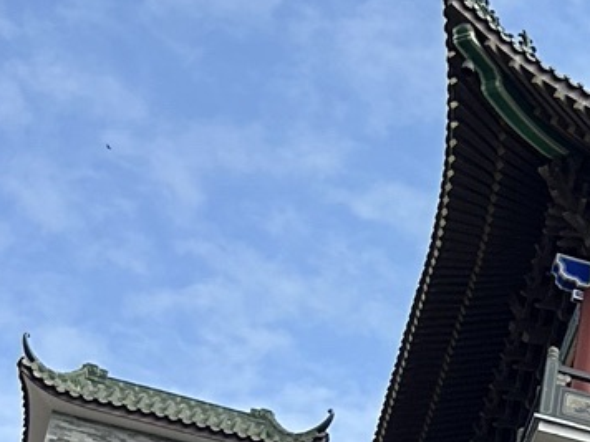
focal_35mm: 146
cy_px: 828
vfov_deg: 9.6
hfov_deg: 11.9
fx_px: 2488
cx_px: 1233
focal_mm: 5.7
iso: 50
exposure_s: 1/4115
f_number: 1.5
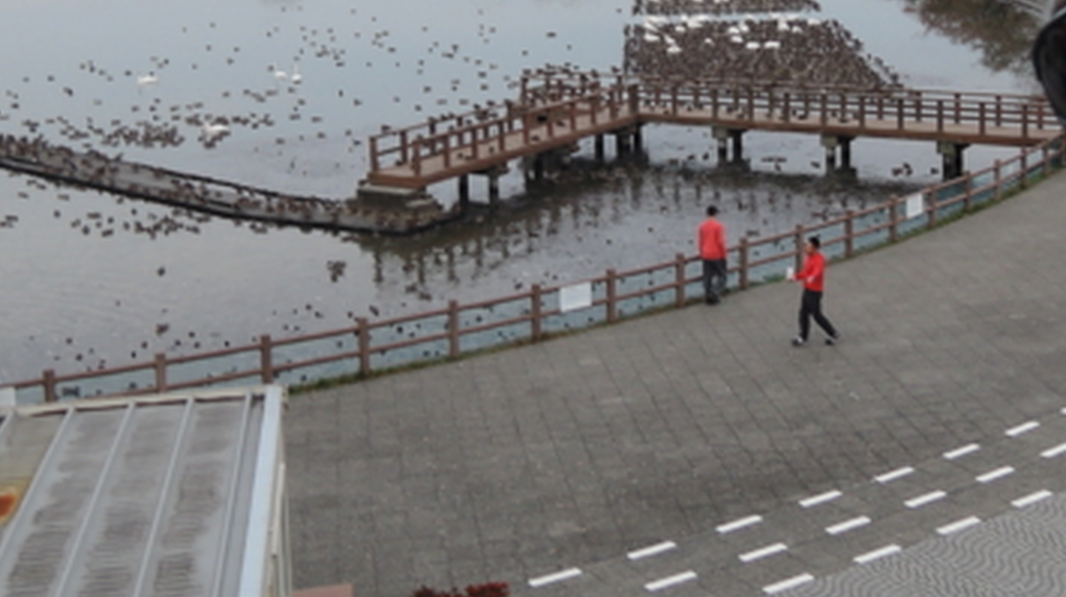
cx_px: 721
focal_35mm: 59
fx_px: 1666
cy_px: -9
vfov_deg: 19.7
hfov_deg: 35.1
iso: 80
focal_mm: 5.1
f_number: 2.8
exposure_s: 1/80
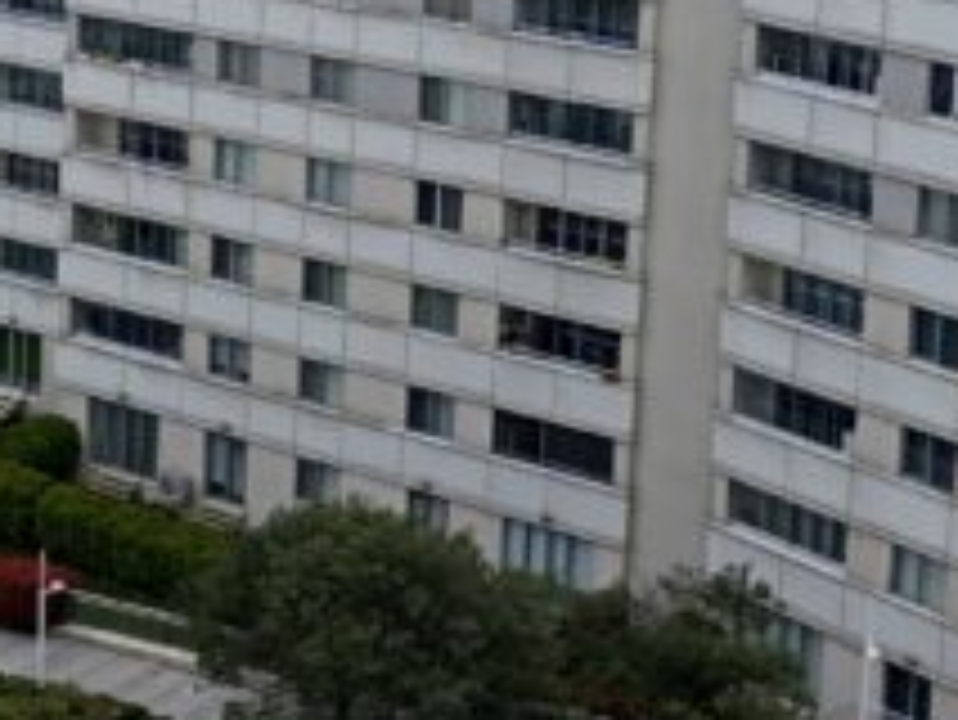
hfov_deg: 23.2
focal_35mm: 83
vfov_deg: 17.0
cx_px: 189
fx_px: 2298
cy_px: -162
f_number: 1.6
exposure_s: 1/732
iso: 50
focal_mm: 6.14
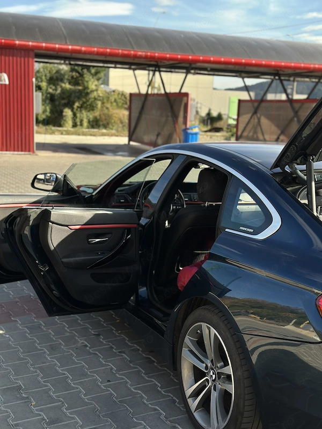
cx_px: 161
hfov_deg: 30.3
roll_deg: -3.1
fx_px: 595
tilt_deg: -9.8
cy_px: 214
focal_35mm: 48
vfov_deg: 39.7
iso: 80
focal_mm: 6.86
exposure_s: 1/762
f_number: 1.78
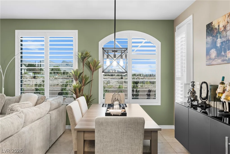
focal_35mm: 28
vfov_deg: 46.4
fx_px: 179
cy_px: 77
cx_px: 115
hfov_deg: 65.5
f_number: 8
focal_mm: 19
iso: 400
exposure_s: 1/50
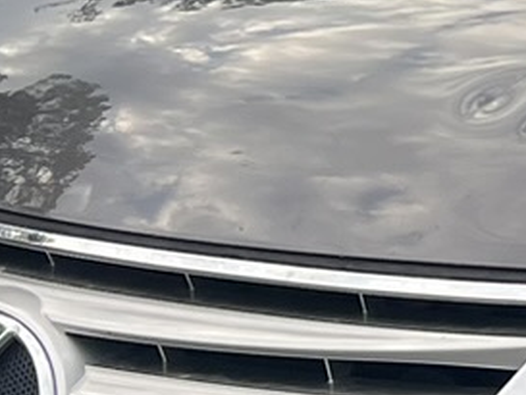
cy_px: 164
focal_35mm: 195
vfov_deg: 7.6
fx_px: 2964
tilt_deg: -13.4
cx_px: 1071
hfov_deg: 9.4
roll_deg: +0.9
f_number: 1.5
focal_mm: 5.7
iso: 50
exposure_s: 1/692
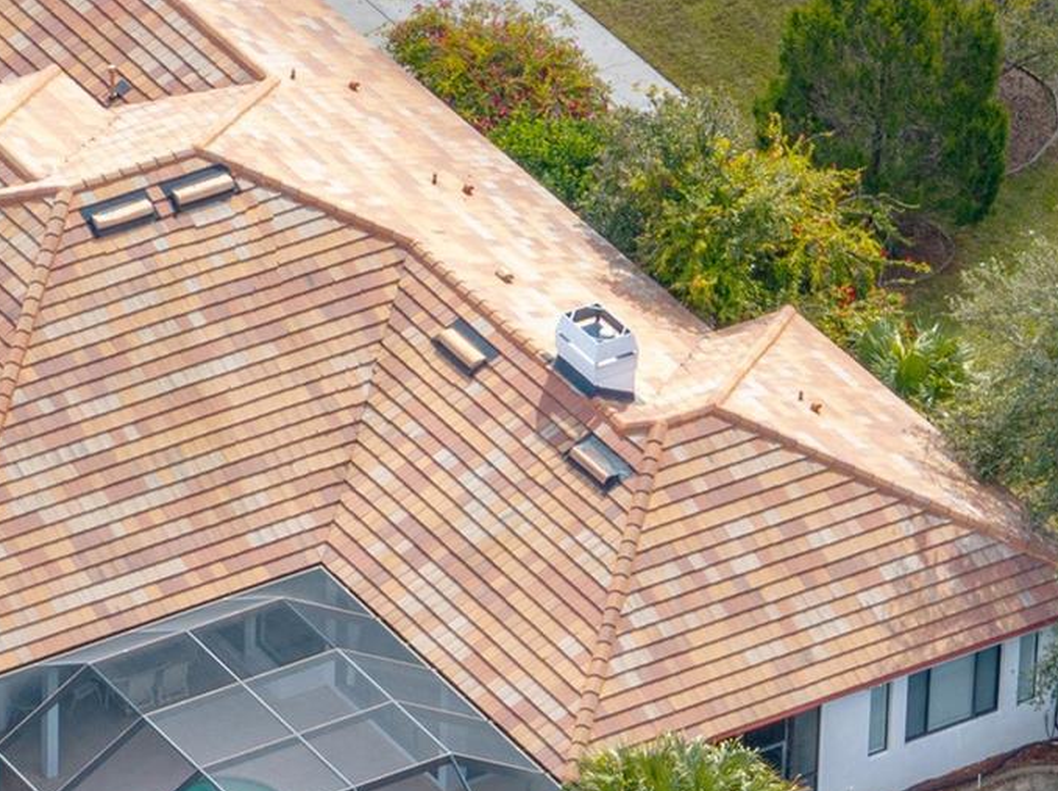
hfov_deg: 5.2
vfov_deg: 3.9
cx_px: 256
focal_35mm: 380
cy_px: 472
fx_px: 11602
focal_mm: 29.85
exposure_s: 1/120
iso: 100
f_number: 4.4
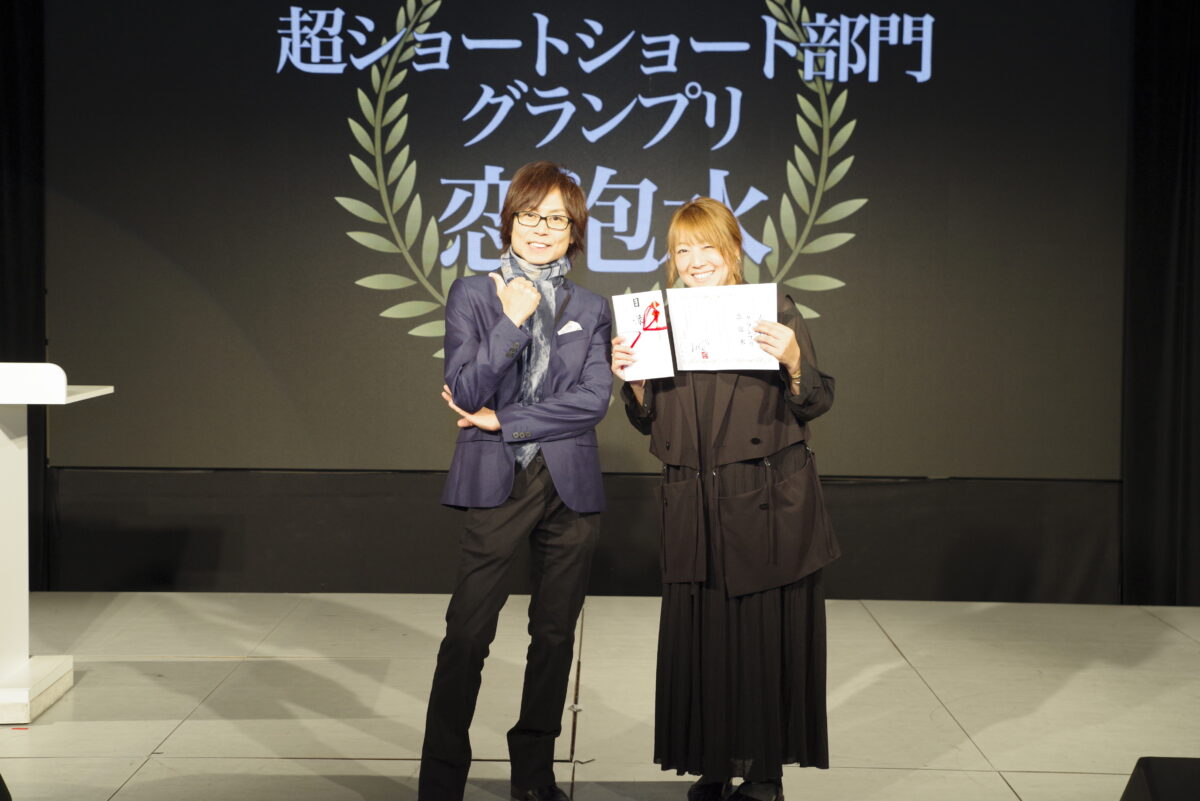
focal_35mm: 48
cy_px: 400
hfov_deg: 41.1
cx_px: 600
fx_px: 1600
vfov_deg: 28.1
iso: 1600
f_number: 5.6
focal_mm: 48
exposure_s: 1/200
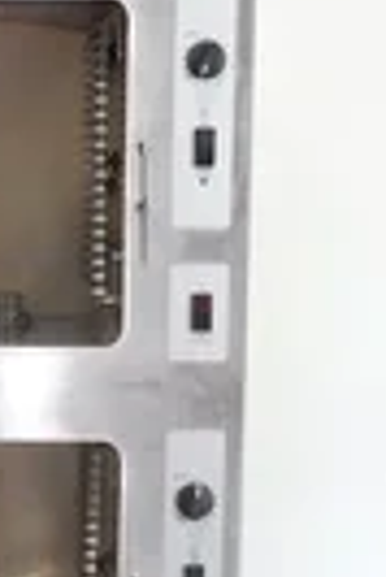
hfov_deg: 11.3
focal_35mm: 120
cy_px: 451
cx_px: -41
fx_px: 1925
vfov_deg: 16.9
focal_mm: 14.69
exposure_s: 1/60
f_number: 4
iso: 1250
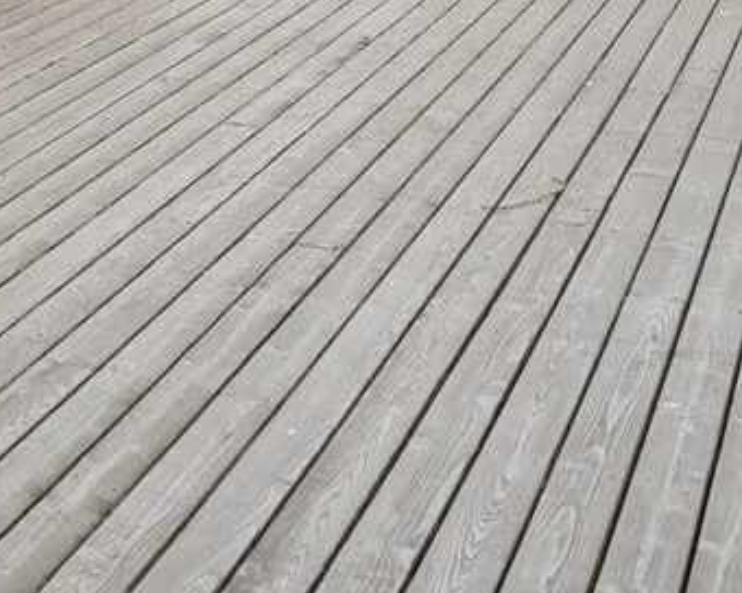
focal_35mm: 89
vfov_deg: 15.2
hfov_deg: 18.7
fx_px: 1954
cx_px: -409
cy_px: -441
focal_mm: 19
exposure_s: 1/125
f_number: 9
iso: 250
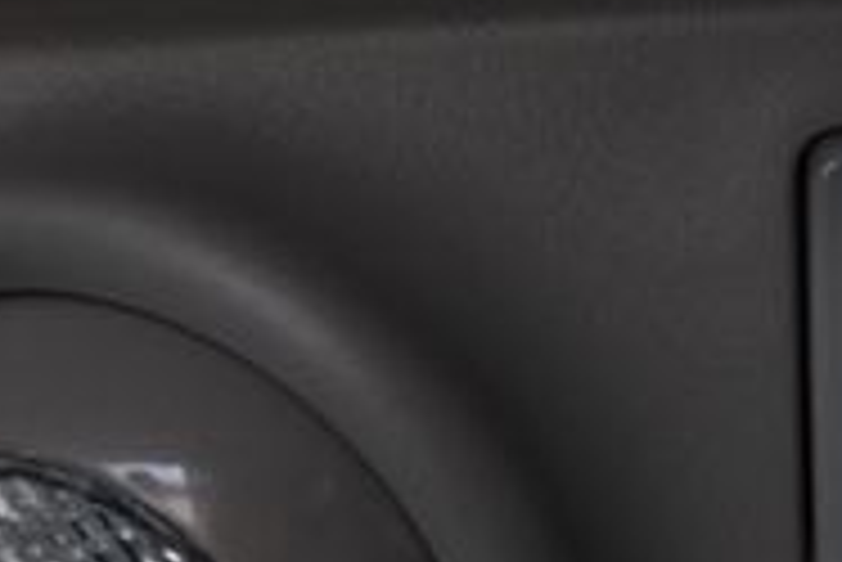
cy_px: 814
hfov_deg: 8.4
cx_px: 360
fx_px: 5758
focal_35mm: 246
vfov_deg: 5.5
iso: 400
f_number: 6.3
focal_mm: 48
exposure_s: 1/20
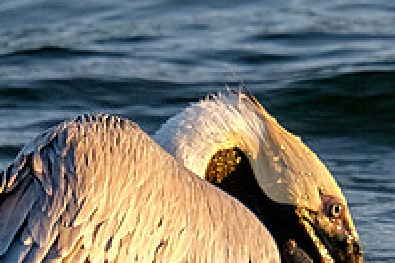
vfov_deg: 0.7
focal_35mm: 1843
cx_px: 317
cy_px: 68
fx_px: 20220
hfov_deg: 1.1
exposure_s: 1/1000
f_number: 5.6
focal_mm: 200
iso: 400
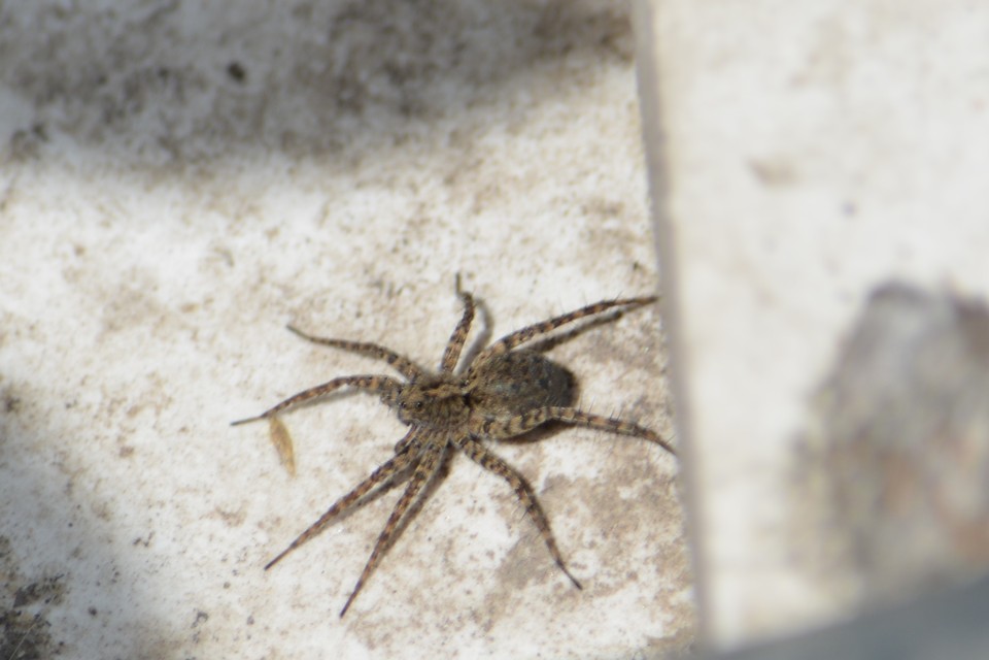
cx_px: 494
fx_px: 12362
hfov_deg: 4.6
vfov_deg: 3.1
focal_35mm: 450
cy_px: 330
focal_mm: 300
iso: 100
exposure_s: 1/160
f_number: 8
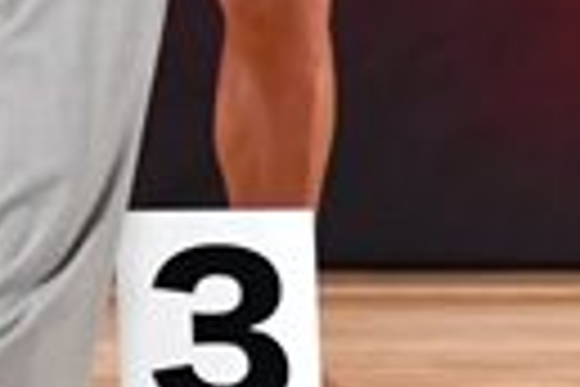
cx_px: -906
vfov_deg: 1.1
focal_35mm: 1212
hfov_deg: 1.7
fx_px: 19525
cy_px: -320
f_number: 5.6
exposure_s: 1/400
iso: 4000
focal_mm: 135
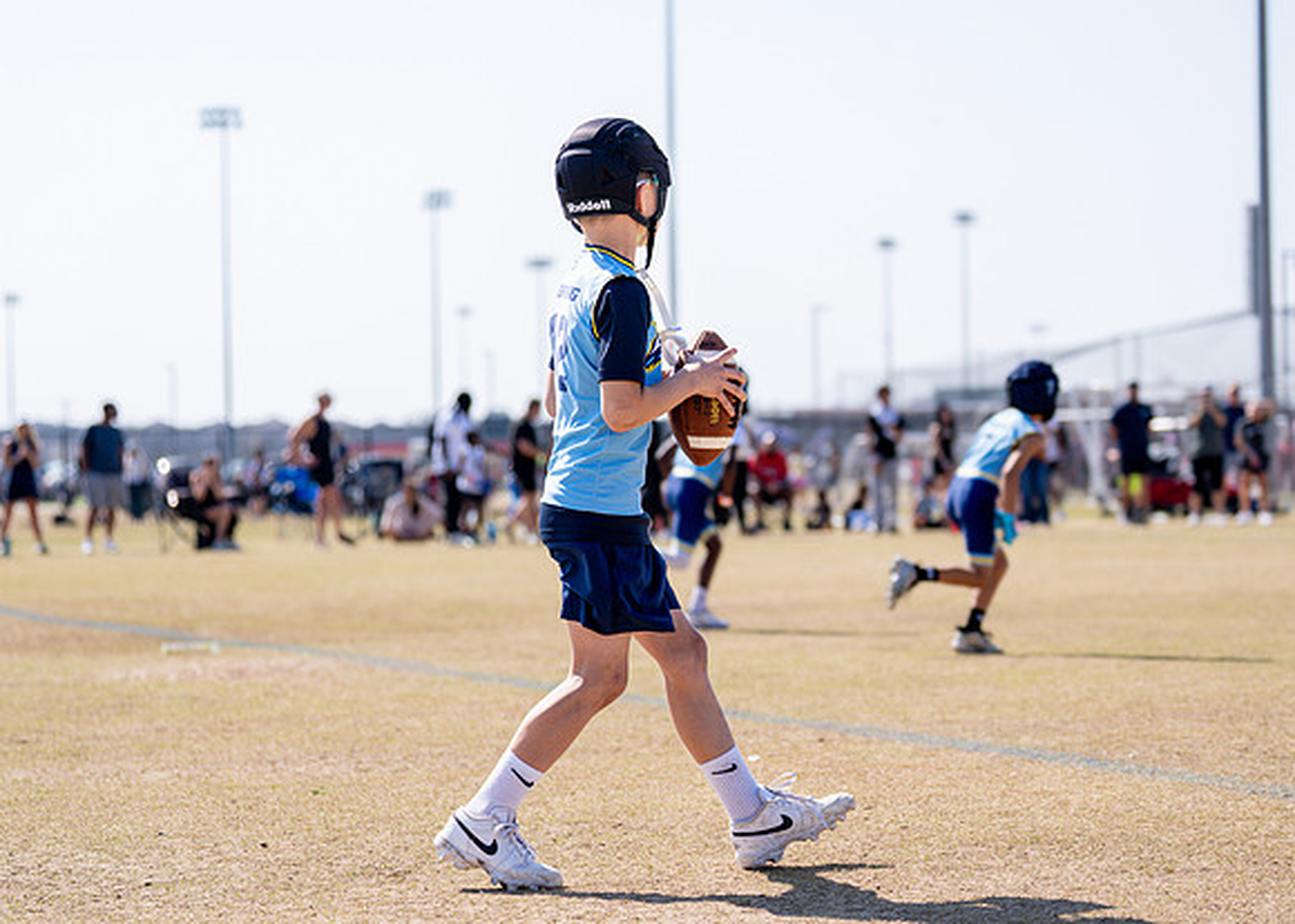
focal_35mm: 92
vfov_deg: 15.5
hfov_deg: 21.6
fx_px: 3397
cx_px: 643
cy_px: 475
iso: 100
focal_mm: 70
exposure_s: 1/2500
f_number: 2.8
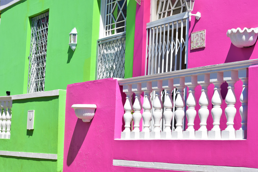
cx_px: 129
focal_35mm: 82
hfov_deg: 24.6
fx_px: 591
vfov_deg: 16.6
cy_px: 86
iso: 200
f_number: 10
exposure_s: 1/400
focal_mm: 55
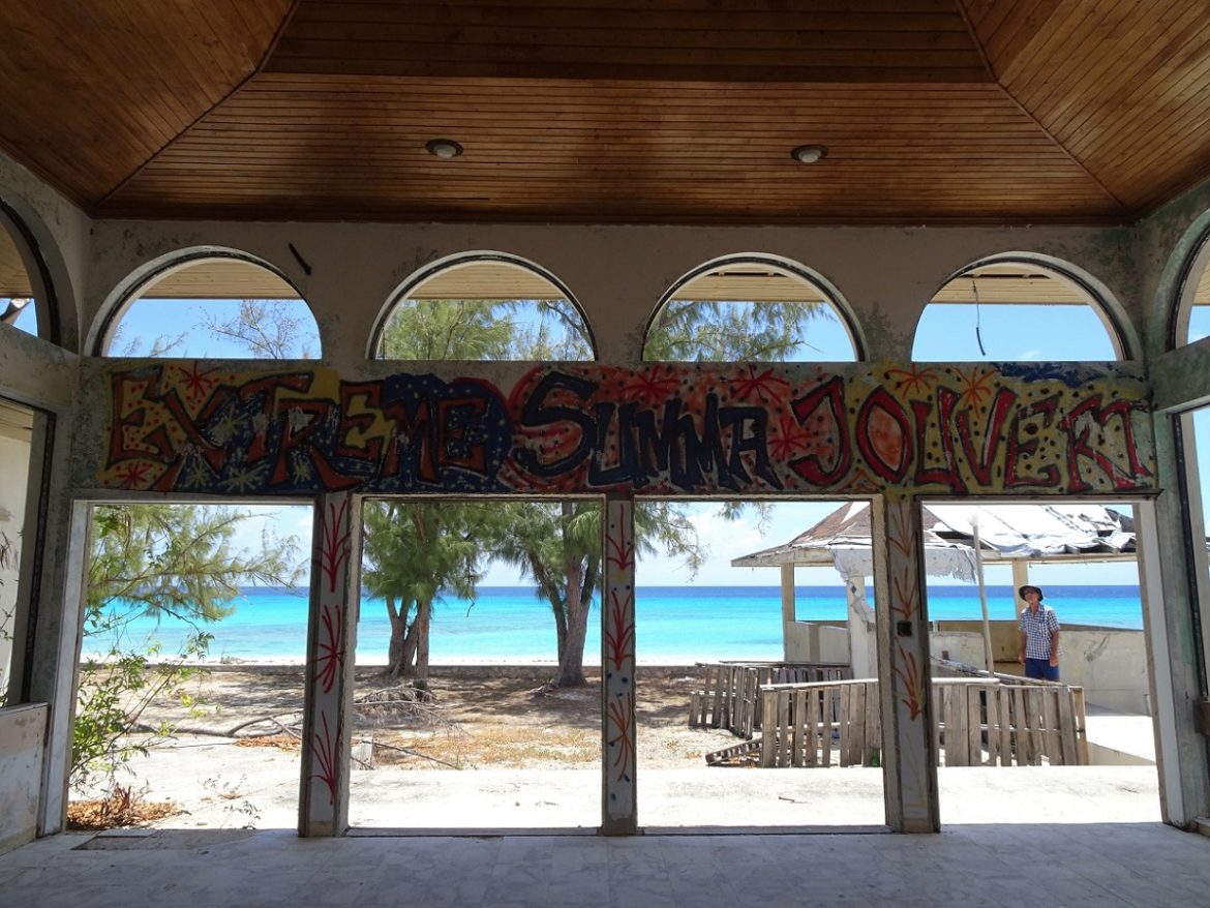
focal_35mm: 24
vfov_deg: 56.8
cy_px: 454
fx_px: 839
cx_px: 605
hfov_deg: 71.6
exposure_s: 1/500
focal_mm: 4.1
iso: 80
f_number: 3.5
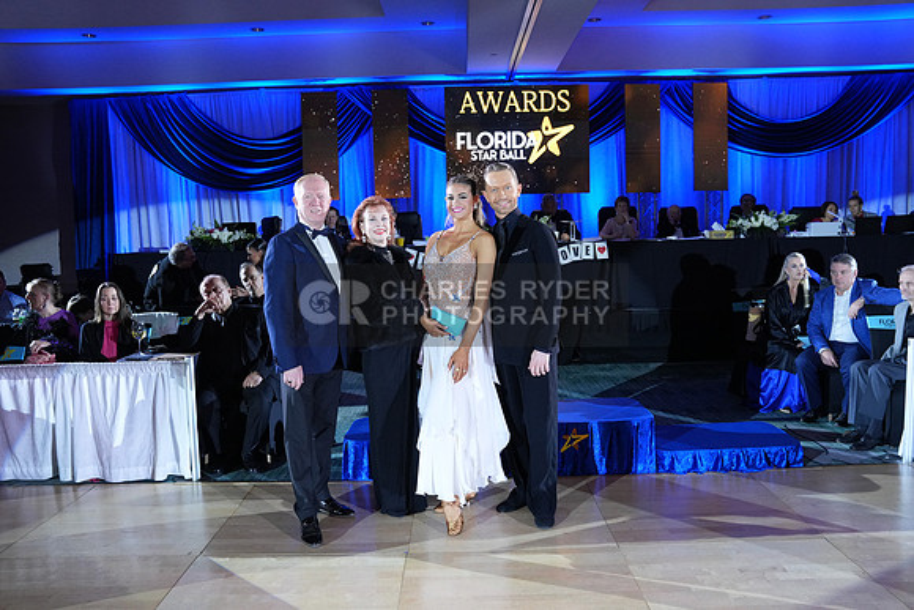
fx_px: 749
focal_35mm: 30
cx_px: 457
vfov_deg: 44.3
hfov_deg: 62.8
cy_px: 305
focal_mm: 29.5
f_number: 5
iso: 2000
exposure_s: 1/200
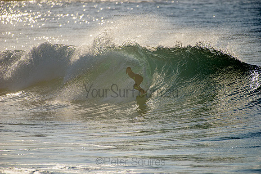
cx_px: 130
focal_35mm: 500
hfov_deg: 4.1
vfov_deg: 2.8
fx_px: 3626
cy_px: 87
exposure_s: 1/2000
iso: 125
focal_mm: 500
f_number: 5.6
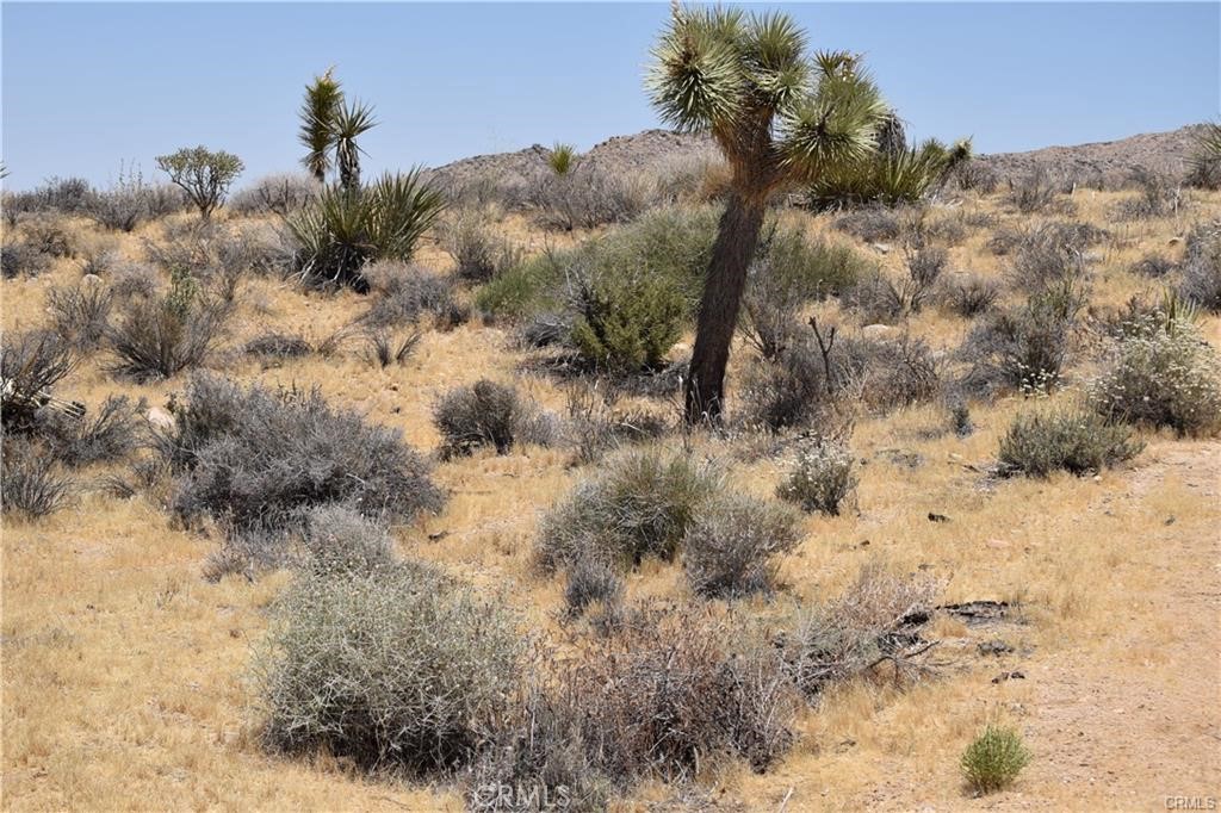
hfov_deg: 24.6
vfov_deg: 16.5
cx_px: 610
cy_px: 406
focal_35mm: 82
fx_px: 2797
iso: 100
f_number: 9
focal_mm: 55
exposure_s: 1/320
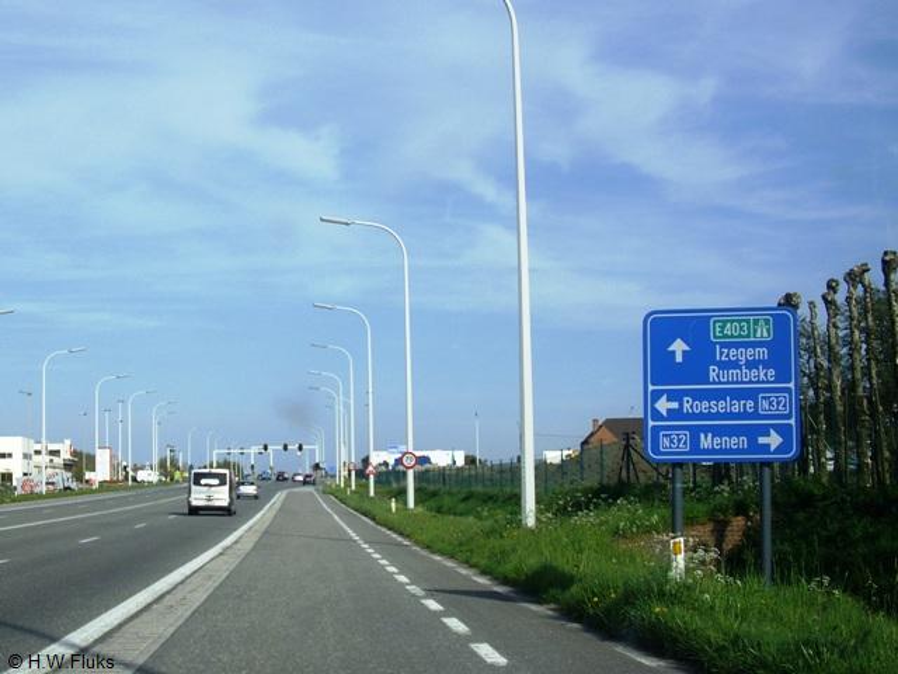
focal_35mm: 38
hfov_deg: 49.0
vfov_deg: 37.7
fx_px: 986
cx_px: 449
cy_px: 337
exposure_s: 1/125
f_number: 8
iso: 64
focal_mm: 7.9
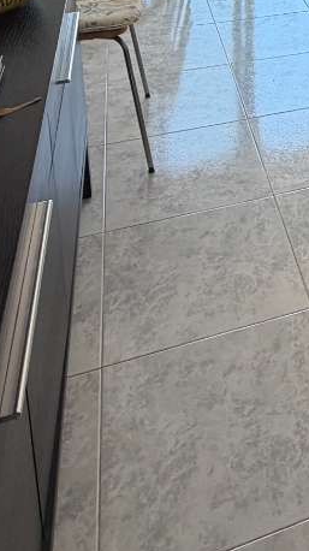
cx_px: 426
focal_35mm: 50
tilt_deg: -11.7
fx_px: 730
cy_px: -106
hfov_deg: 21.2
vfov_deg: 33.7
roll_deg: -1.0
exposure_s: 1/100
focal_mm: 2.22
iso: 50
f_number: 2.2
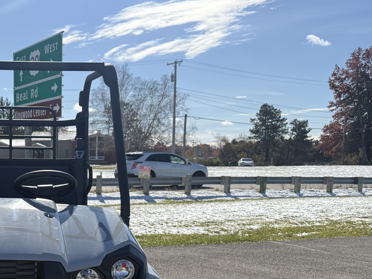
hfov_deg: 33.9
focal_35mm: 52
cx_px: 10
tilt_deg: -7.3
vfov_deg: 27.2
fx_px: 559
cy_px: 239
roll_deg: +0.7
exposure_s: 1/6173
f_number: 1.78
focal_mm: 6.76
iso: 100
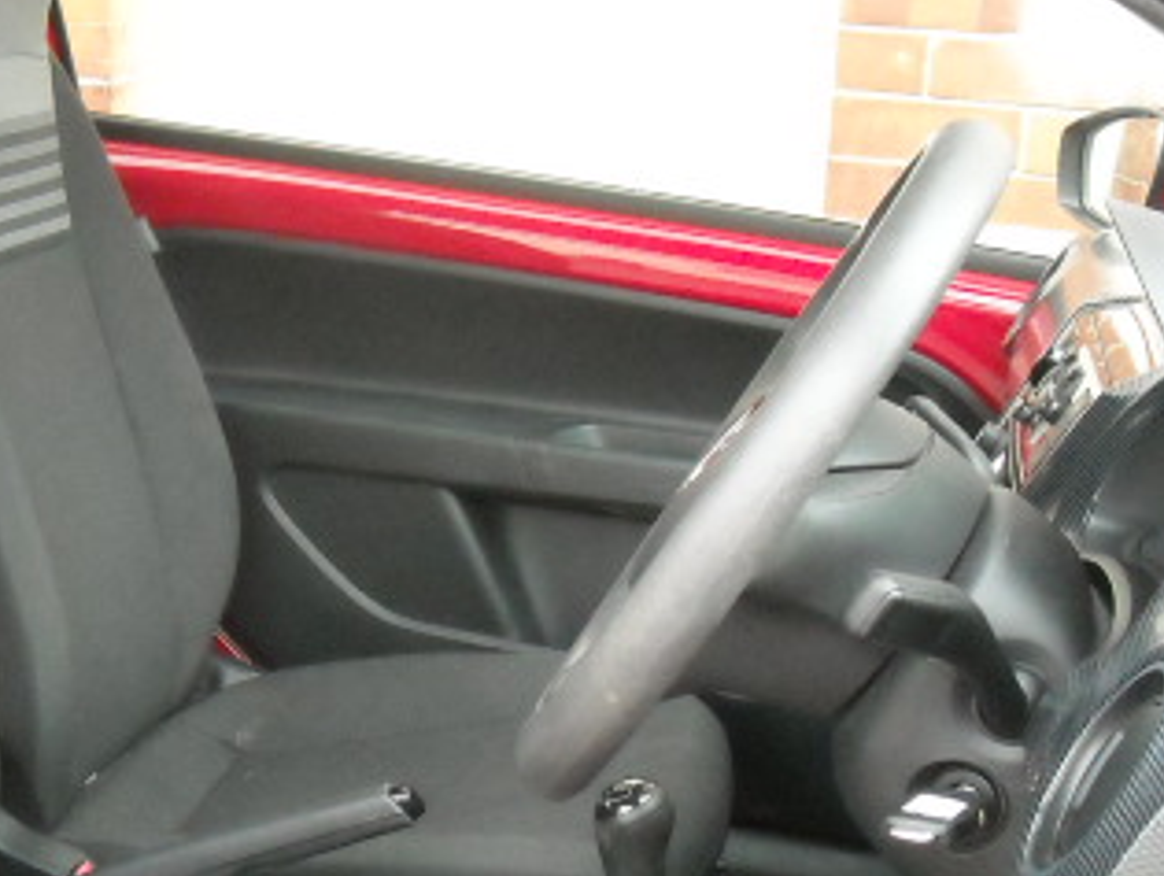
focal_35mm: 71
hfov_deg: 27.0
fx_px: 2390
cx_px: 277
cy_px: 525
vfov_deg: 20.7
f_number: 2.8
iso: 766
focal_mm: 5.7
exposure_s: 1/201
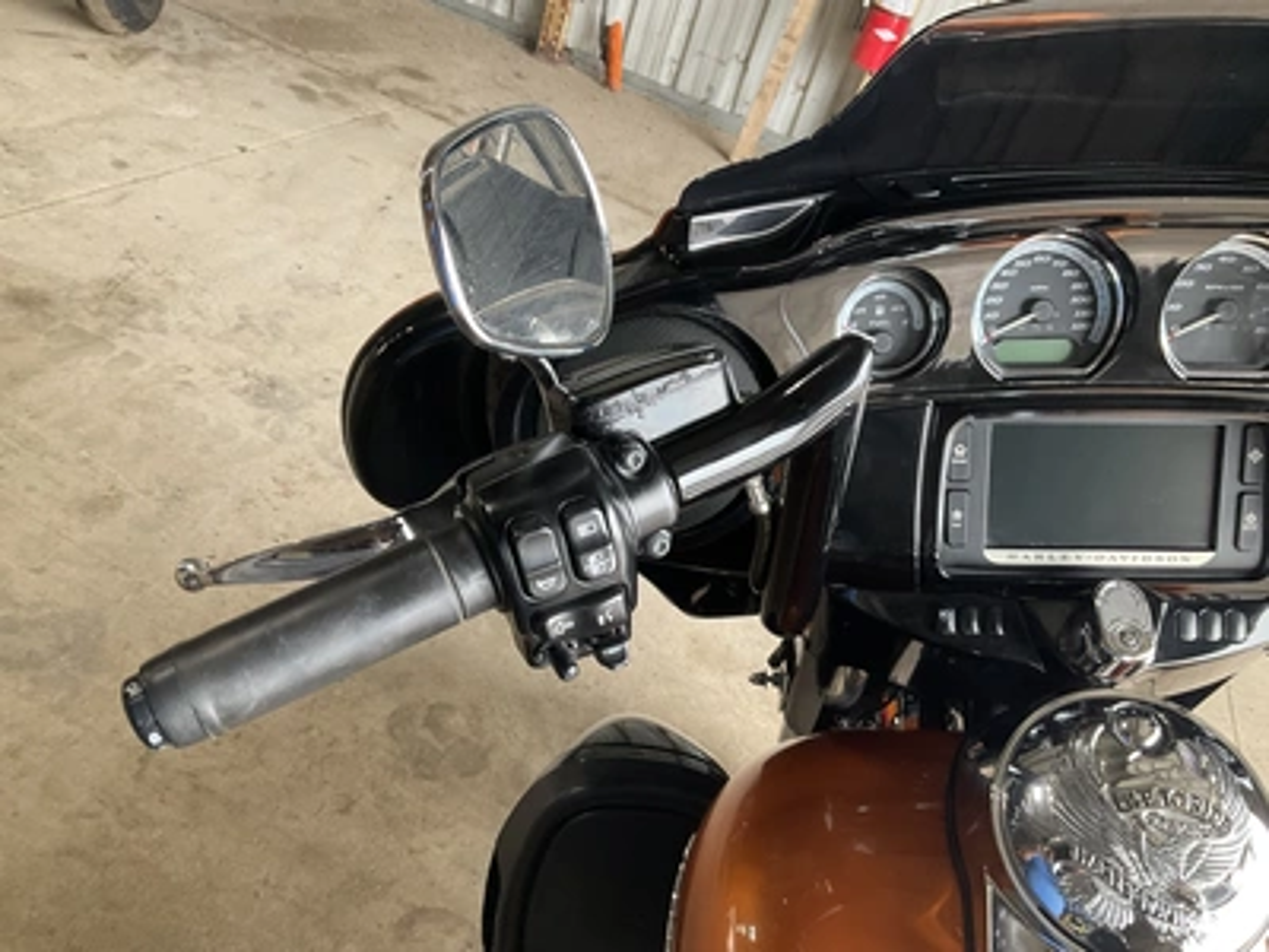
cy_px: 476
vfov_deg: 48.2
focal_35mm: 29
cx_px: 634
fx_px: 1063
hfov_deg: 61.7
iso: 64
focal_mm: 3
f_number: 1.8
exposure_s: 1/86
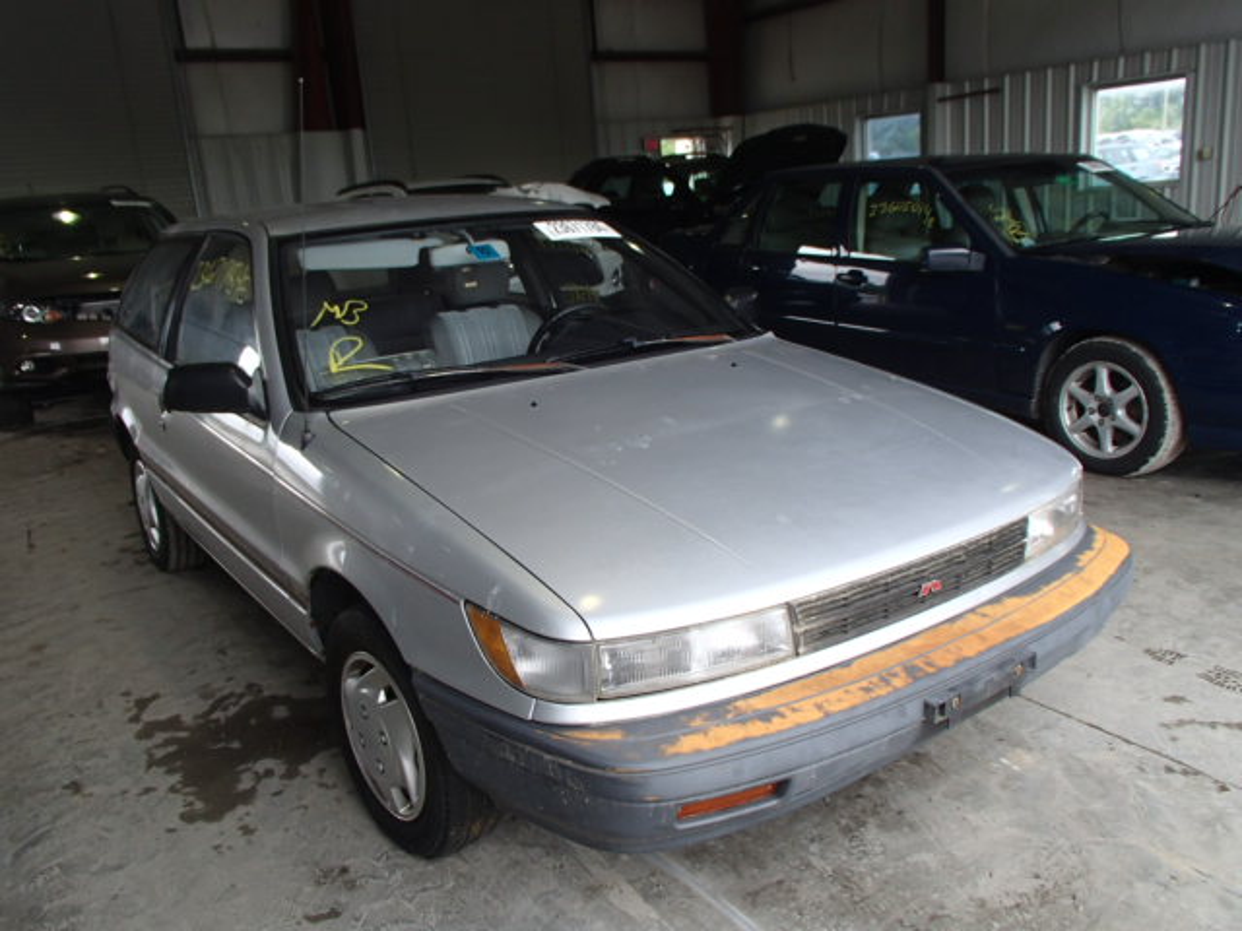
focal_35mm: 28
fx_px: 1005
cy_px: 466
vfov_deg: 49.7
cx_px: 621
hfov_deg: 63.4
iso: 100
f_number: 3.9
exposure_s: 1/60
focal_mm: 5
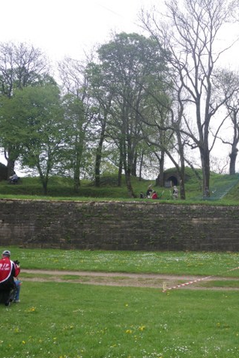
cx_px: 214
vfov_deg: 49.5
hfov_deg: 32.6
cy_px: 179
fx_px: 388
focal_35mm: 39
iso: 64
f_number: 4.2
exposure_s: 1/200
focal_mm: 5
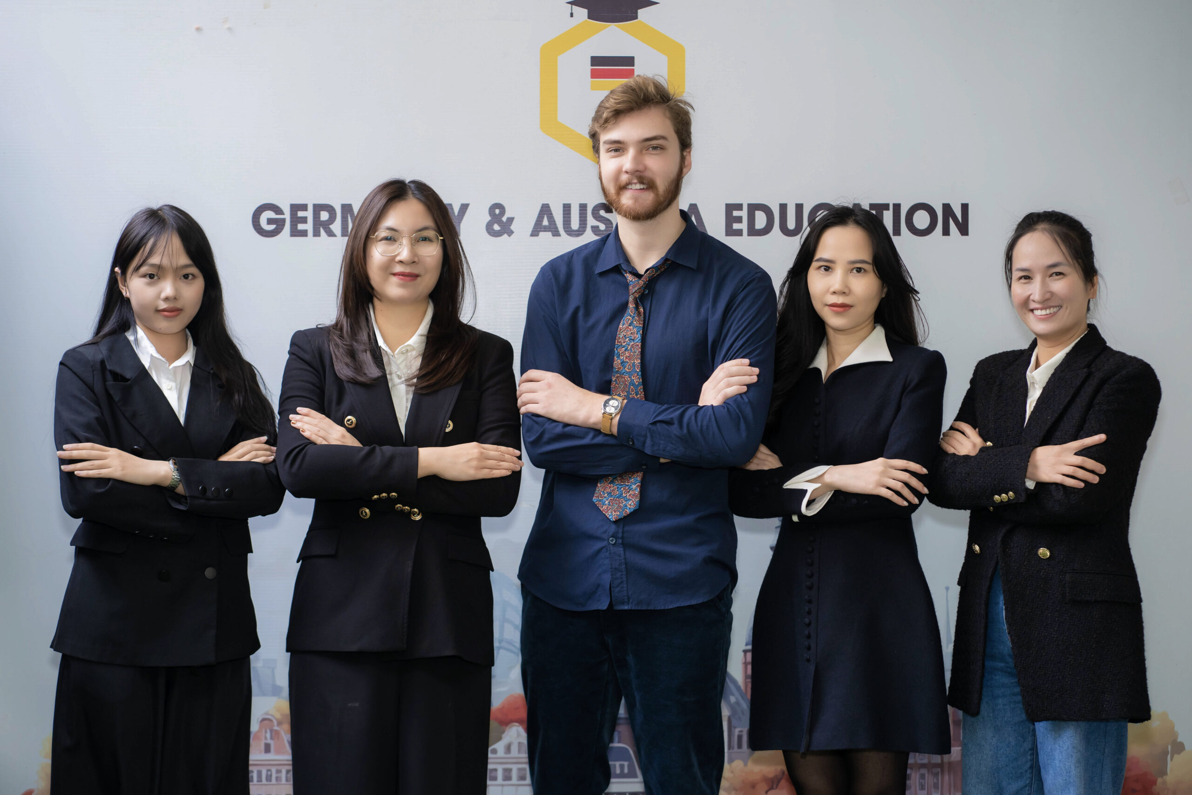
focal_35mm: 85
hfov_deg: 23.9
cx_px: 596
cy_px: 398
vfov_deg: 16.1
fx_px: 2814
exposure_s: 1/160
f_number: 3.5
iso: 640
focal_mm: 85
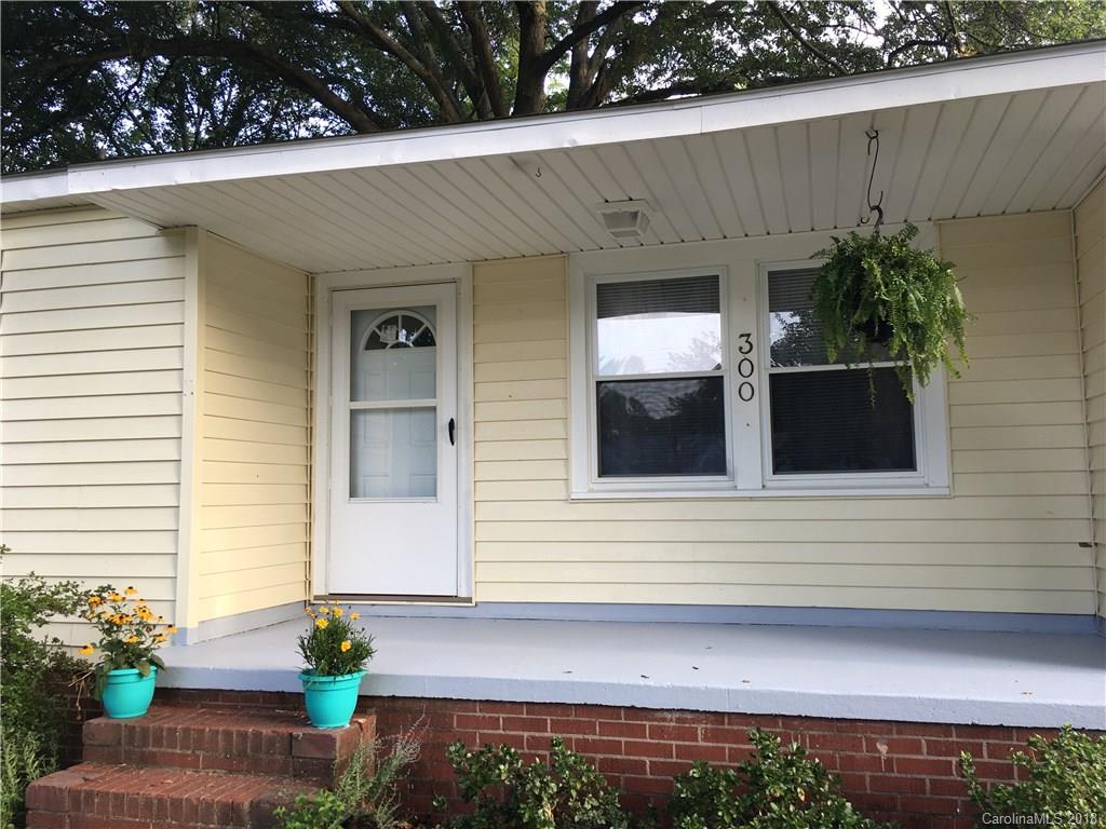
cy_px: 414
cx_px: 553
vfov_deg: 48.2
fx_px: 927
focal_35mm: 29
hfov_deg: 61.7
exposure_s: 1/60
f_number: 2.2
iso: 25
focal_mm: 4.15
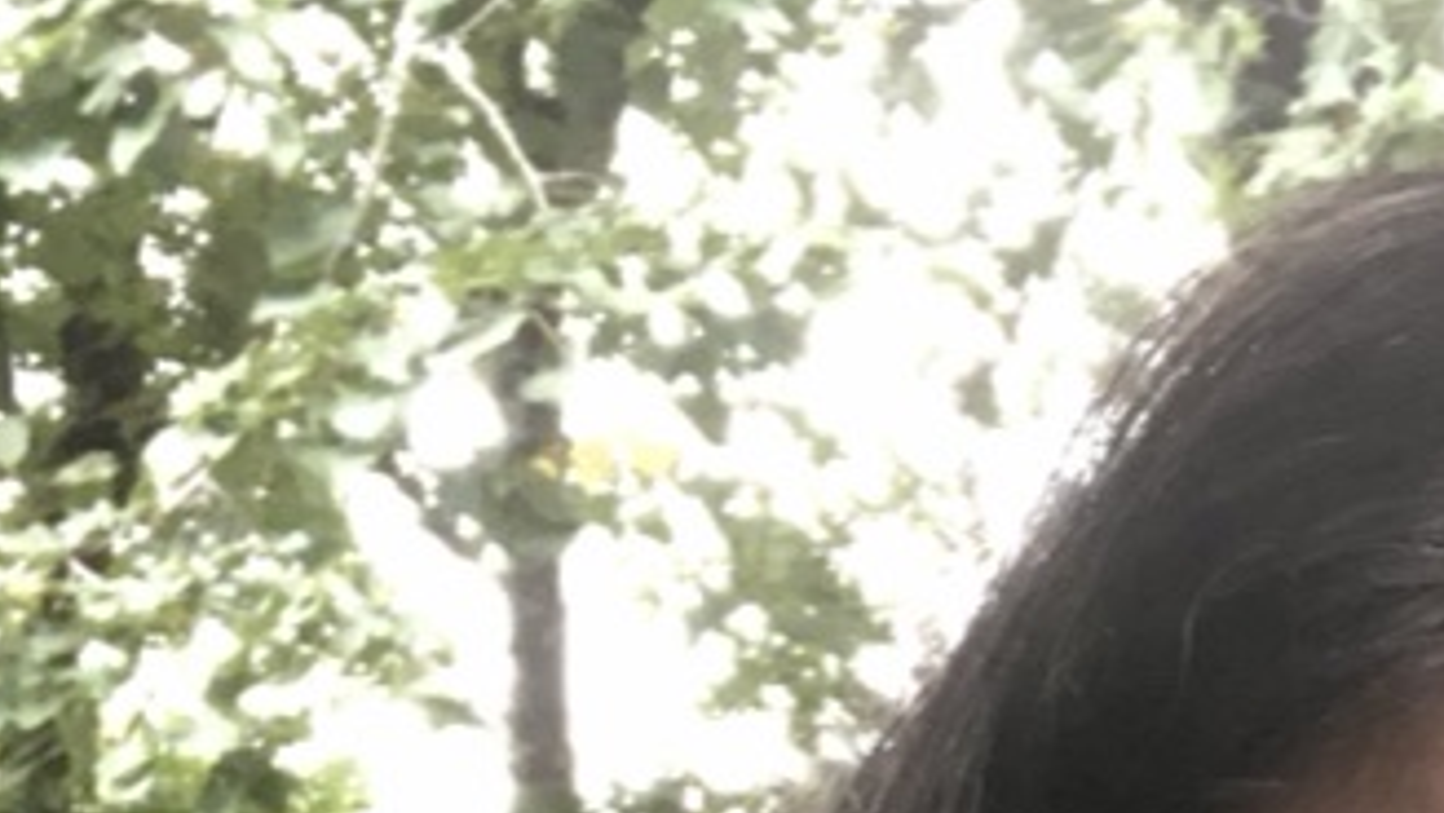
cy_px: 1723
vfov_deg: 8.8
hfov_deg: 16.6
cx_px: 1261
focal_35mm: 128
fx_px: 4901
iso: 250
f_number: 2.2
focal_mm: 2.87
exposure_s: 1/60
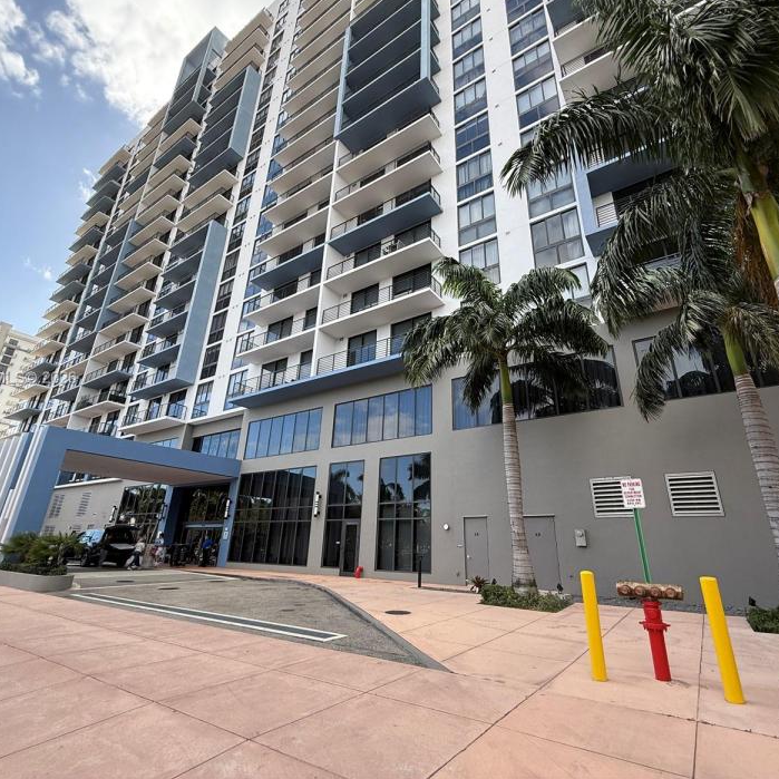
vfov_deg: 83.9
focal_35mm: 17
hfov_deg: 83.9
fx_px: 433
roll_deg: -0.8
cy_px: 379
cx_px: 403
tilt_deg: +23.6
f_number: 2.2
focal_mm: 2.22
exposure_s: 1/383
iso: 50
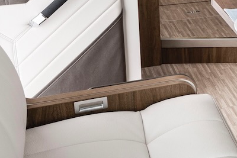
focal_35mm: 80
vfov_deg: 16.5
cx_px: 341
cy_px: -21
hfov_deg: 21.8
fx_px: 527
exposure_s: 1/40
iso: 140
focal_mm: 16
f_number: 9
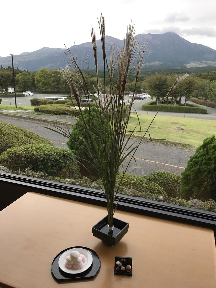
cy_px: 144
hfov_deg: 49.7
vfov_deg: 63.4
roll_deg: -1.4
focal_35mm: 28
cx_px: 108
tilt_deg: -14.8
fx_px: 233
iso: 20
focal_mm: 3.99
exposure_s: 1/348
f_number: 1.8
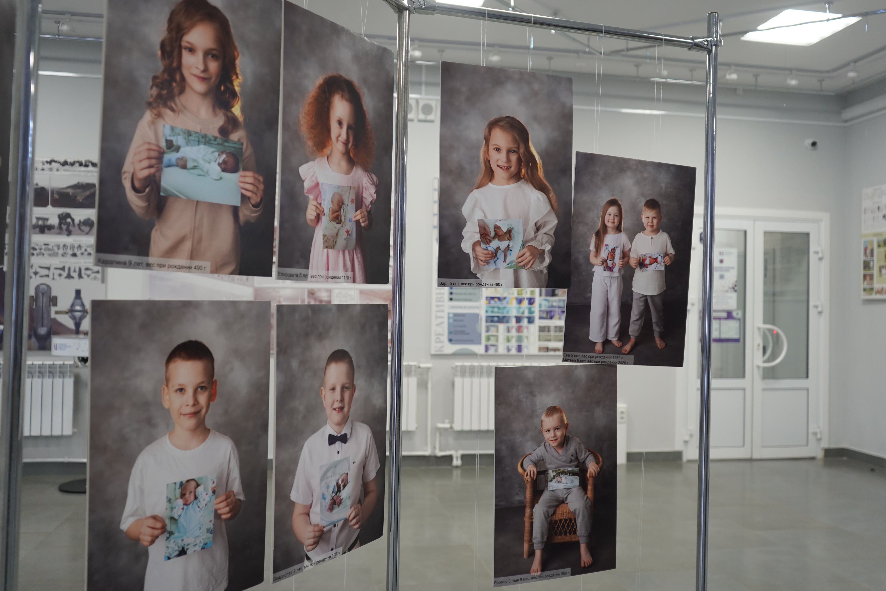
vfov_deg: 42.3
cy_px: 296
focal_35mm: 31
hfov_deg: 60.3
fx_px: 763
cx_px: 443
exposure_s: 1/160
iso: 2000
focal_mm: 31
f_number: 4
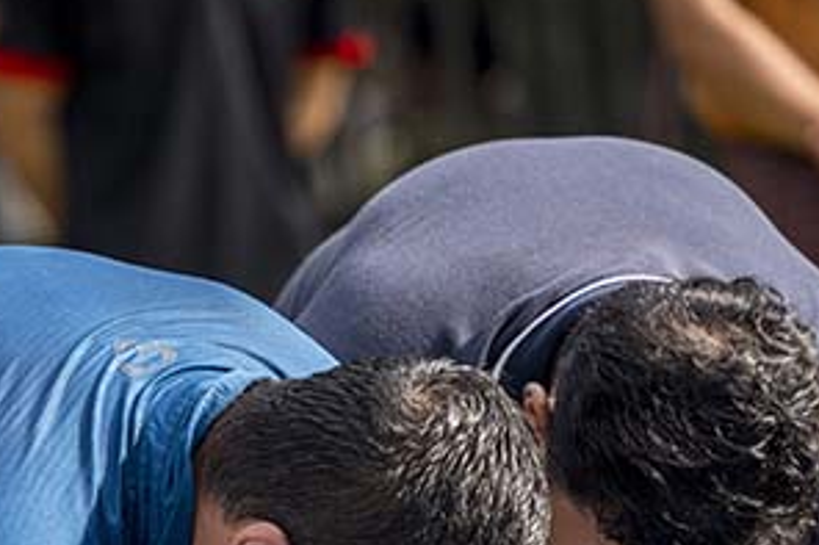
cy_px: 777
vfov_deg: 2.9
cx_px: 47
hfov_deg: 4.4
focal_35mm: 470
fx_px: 10686
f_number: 2.8
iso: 320
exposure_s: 1/800
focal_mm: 145
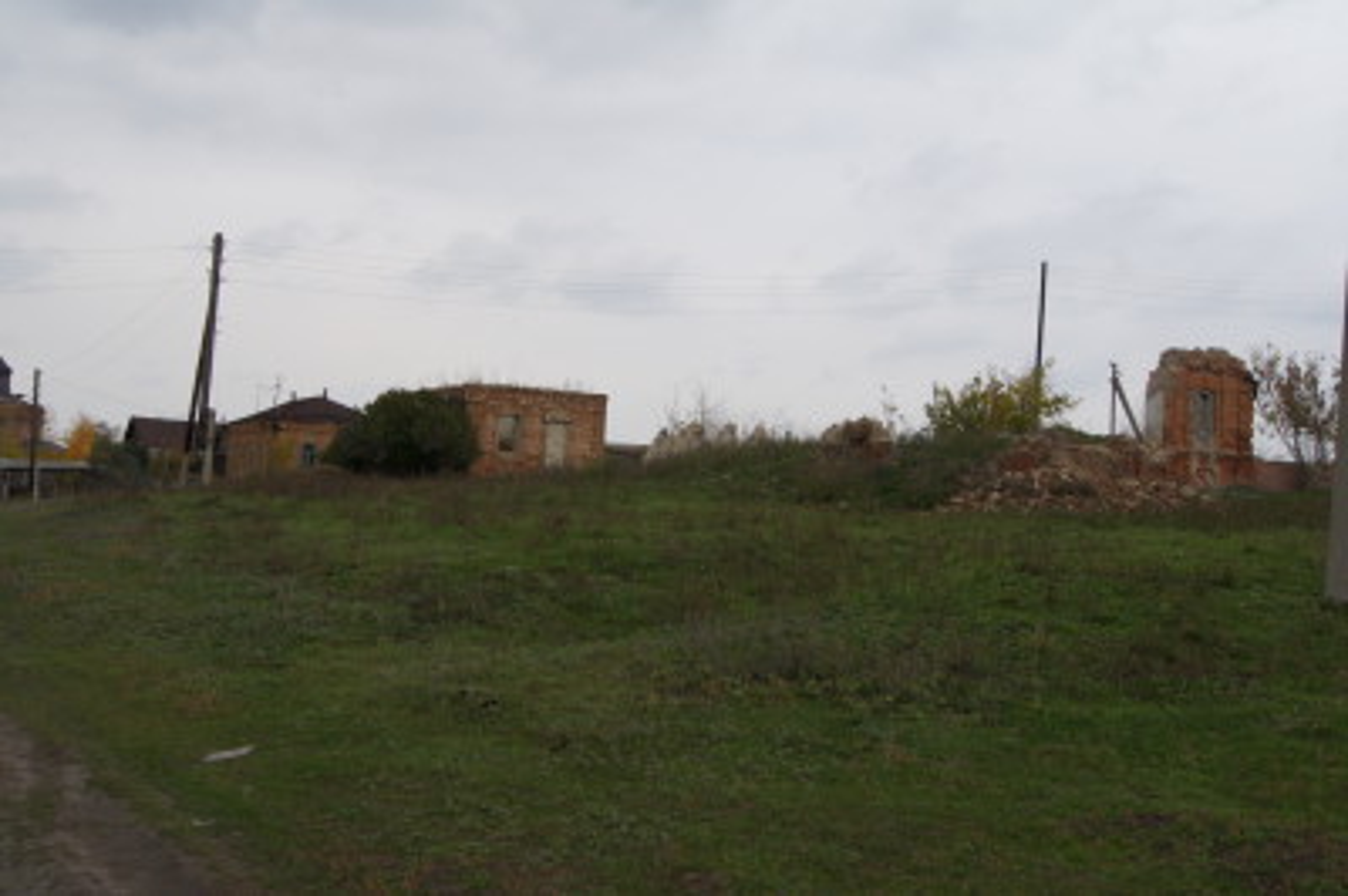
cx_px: 674
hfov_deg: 53.2
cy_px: 448
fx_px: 1347
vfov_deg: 36.8
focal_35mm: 36
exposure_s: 1/80
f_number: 10
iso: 200
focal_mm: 24
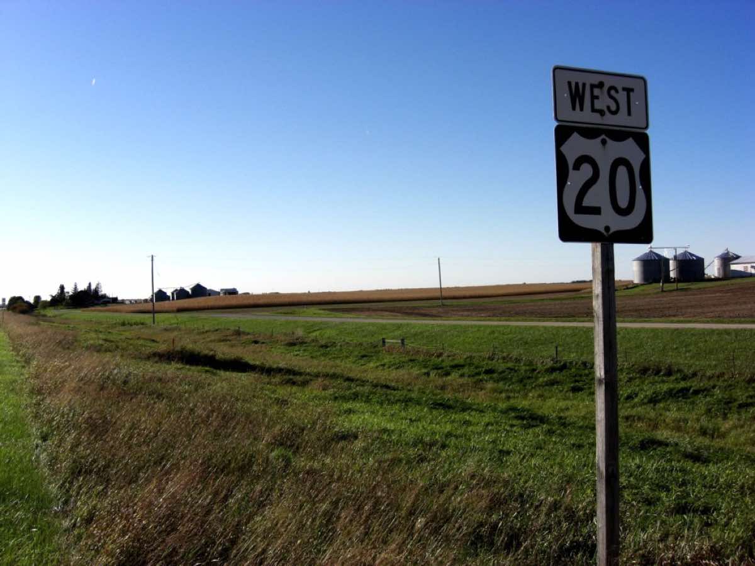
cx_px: 378
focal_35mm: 38
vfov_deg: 37.7
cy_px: 283
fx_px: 829
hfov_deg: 49.0
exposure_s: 1/250
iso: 80
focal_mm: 7.9
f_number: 8
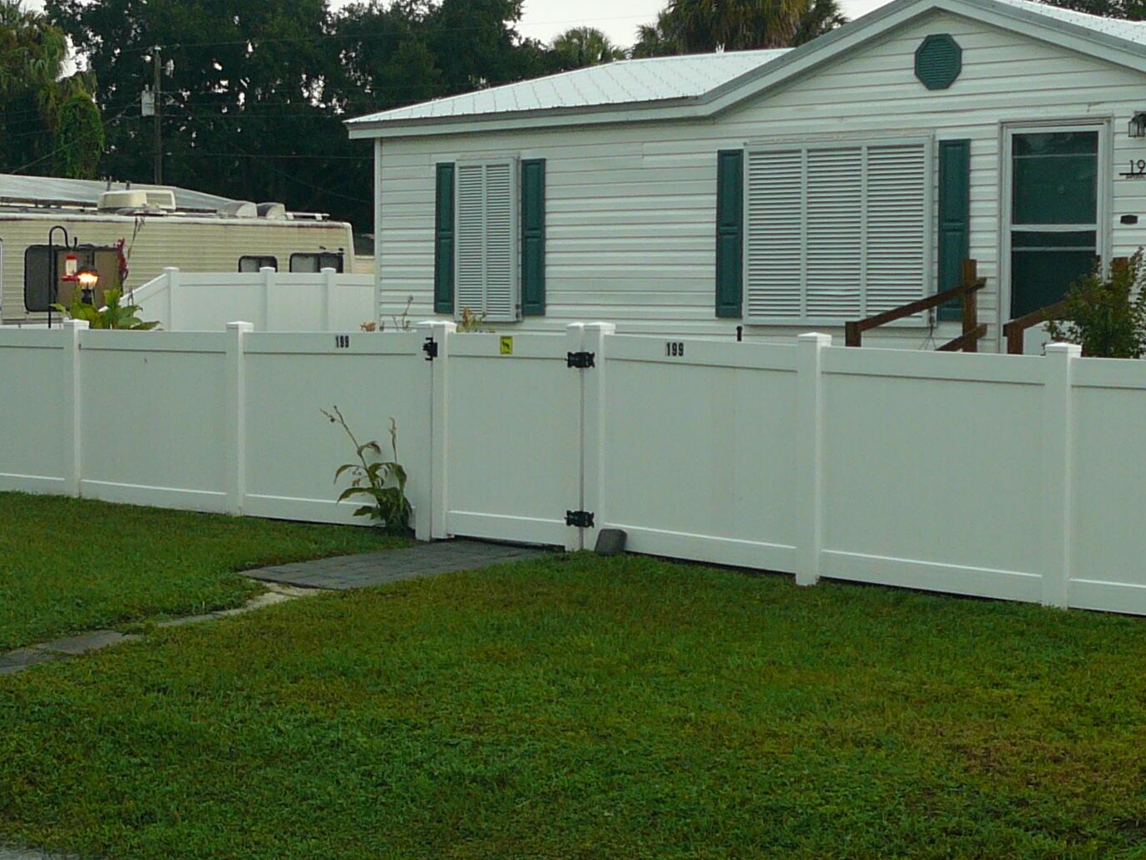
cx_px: 759
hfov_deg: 29.6
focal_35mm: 65
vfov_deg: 22.6
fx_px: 2152
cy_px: 383
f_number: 2.8
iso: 80
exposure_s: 1/50
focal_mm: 5.2
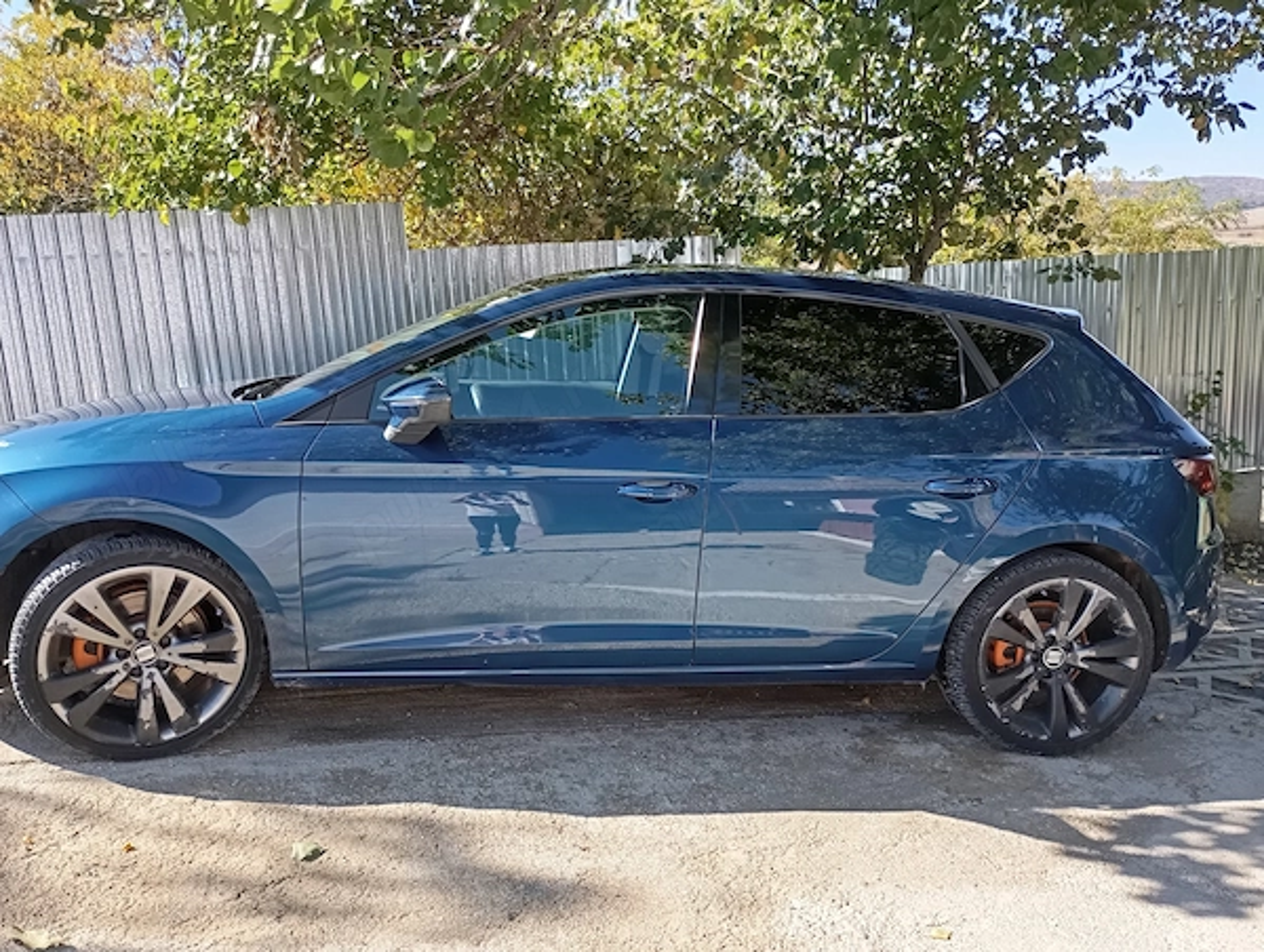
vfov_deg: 49.9
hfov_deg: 63.4
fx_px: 1024
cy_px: 476
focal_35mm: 28
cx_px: 632
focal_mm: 4.27
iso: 103
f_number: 1.8
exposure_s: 1/123
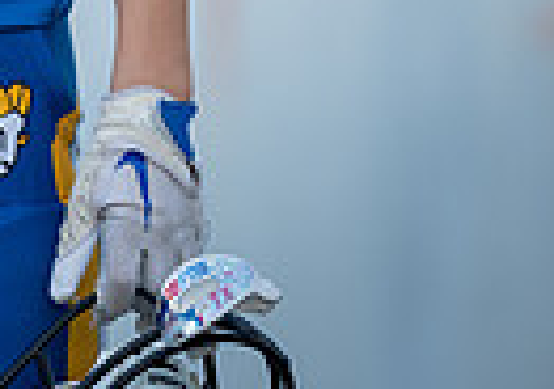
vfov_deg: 2.3
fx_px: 9544
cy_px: -491
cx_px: -352
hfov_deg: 3.3
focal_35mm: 610
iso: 320
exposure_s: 1/320
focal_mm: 122
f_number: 2.8
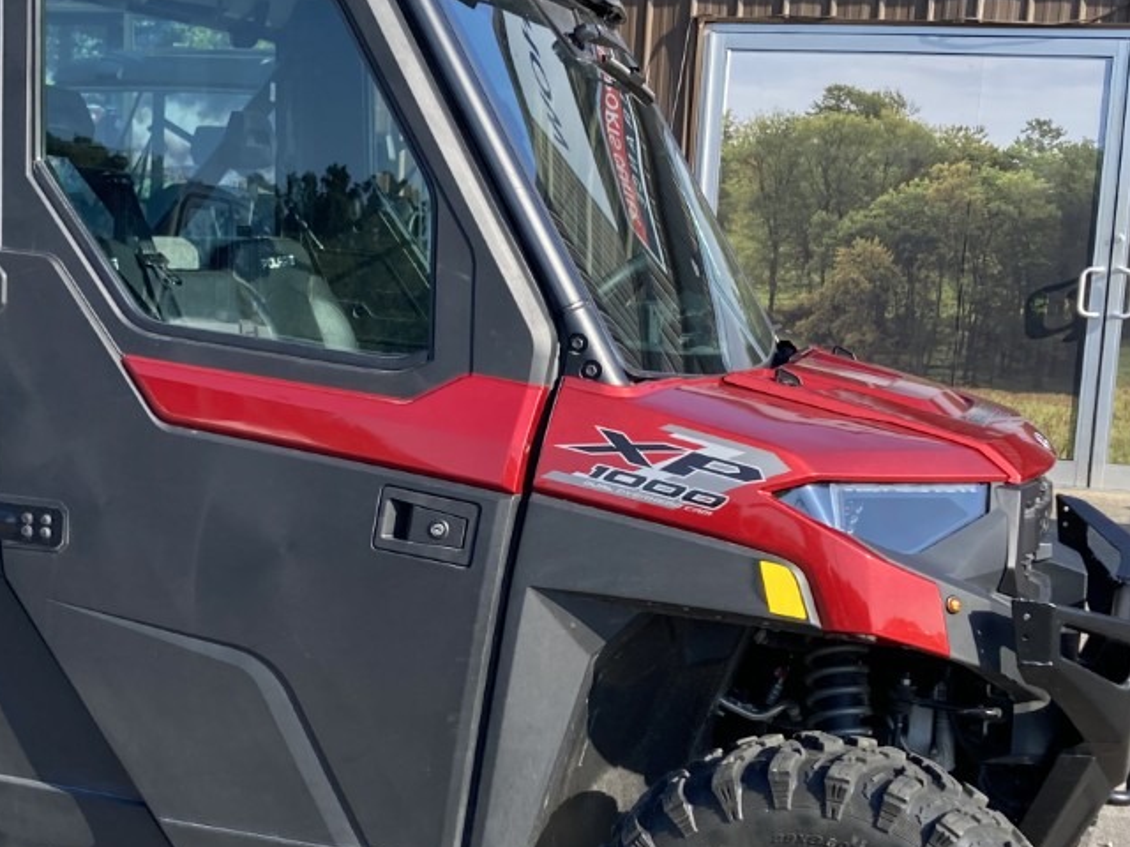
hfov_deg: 30.5
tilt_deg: -13.6
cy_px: 552
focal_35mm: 63
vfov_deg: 23.2
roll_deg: -2.0
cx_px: 371
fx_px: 2057
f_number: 1.8
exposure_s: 1/714
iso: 20
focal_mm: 3.99
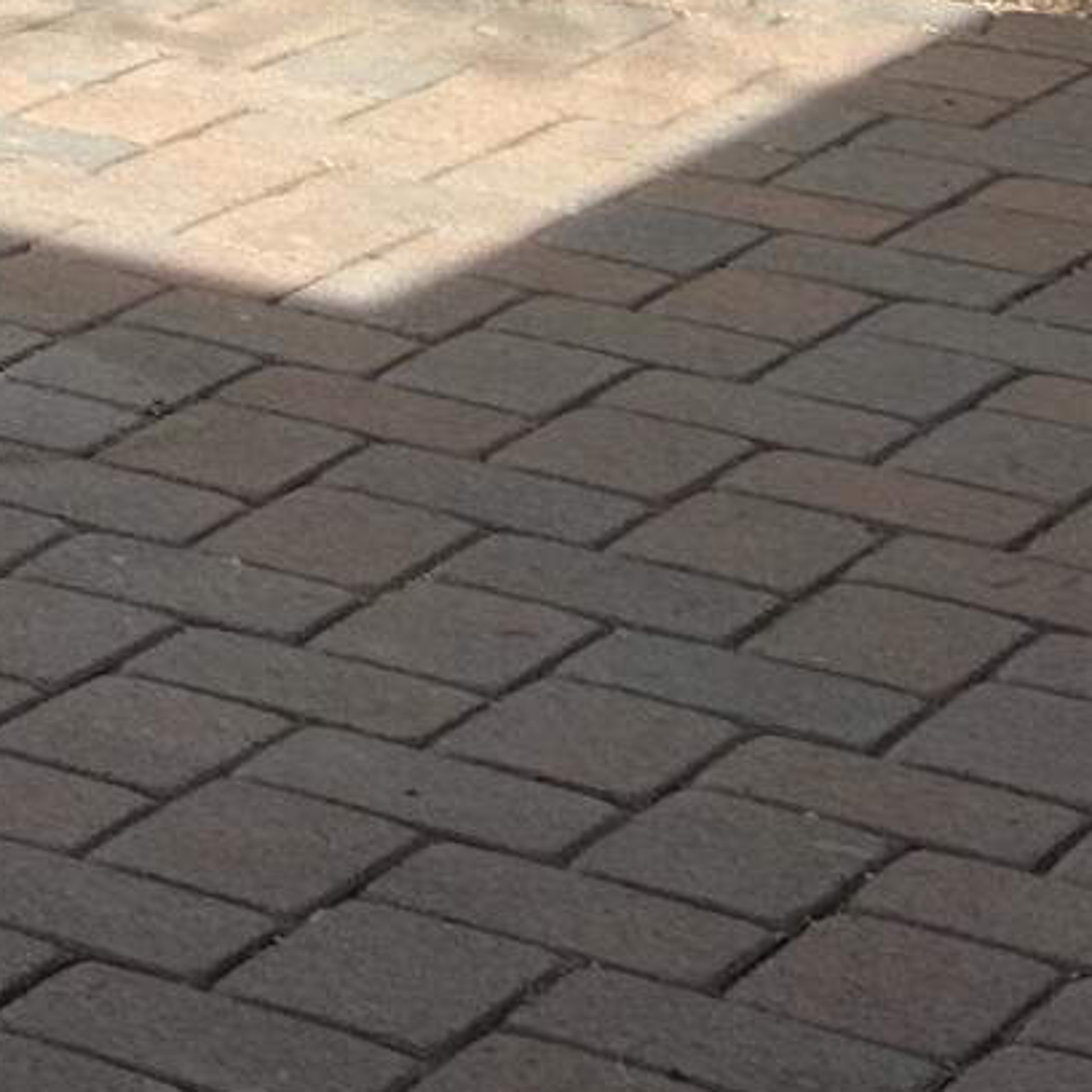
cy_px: -1258
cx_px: -1997
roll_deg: -0.7
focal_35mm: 169
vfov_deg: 9.5
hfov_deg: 8.8
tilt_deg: -2.7
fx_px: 6032
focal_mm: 5.7
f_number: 1.5
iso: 50
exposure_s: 1/2762
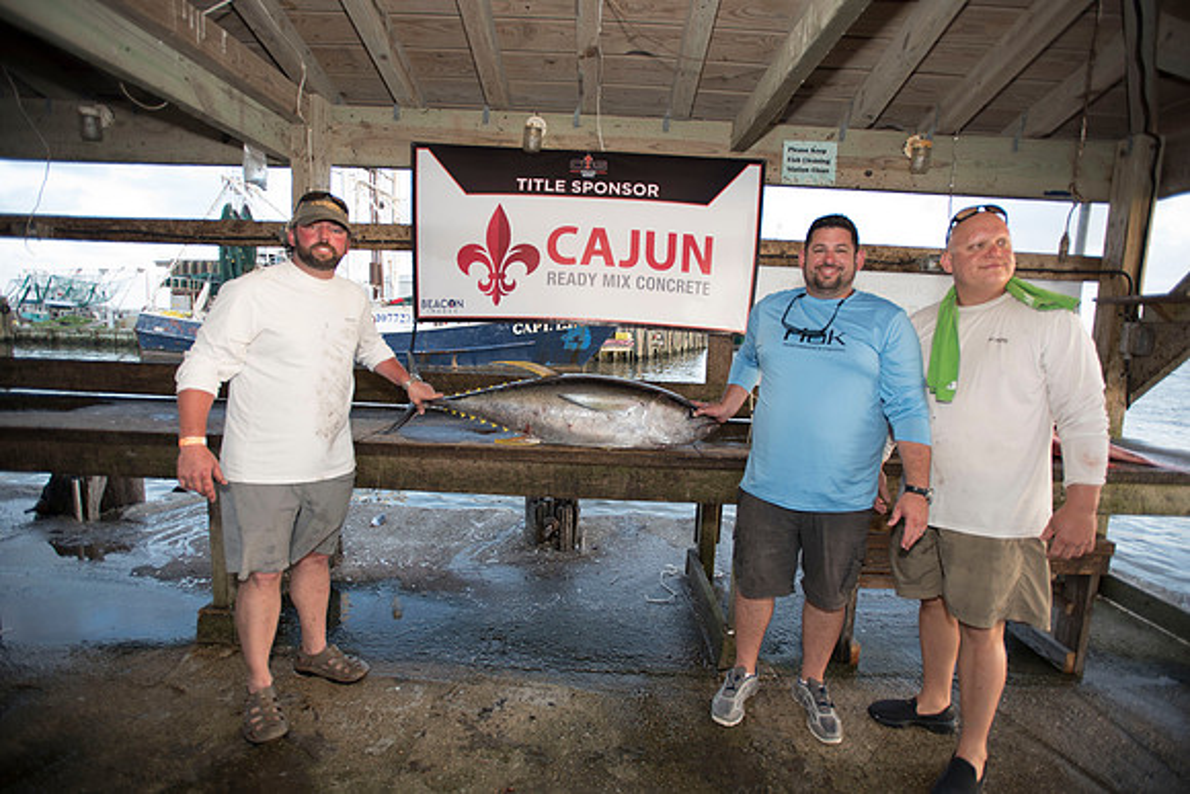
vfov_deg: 70.5
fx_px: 562
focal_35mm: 17
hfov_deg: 93.3
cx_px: 595
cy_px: 397
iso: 250
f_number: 2.8
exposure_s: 1/160
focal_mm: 17
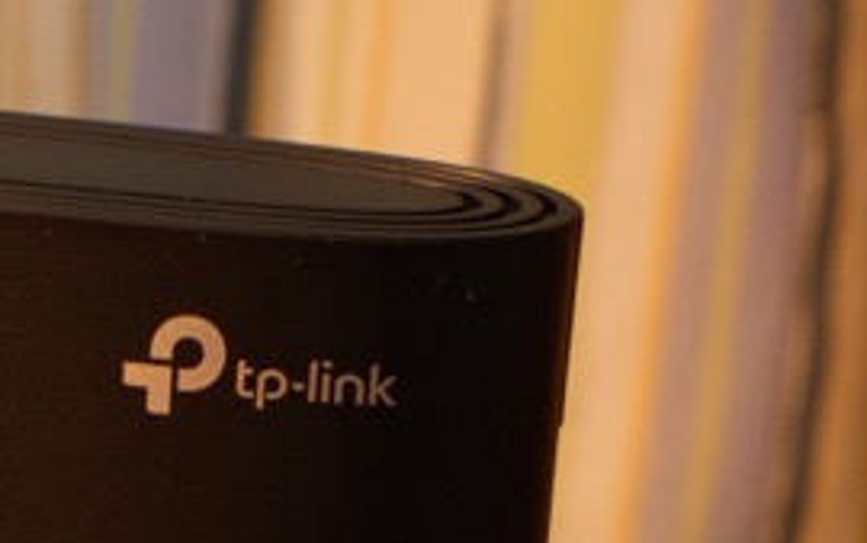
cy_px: 1096
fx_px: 5394
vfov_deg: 5.6
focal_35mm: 228
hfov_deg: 9.1
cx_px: -103
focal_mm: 35
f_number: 6.3
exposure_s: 1/80
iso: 1600
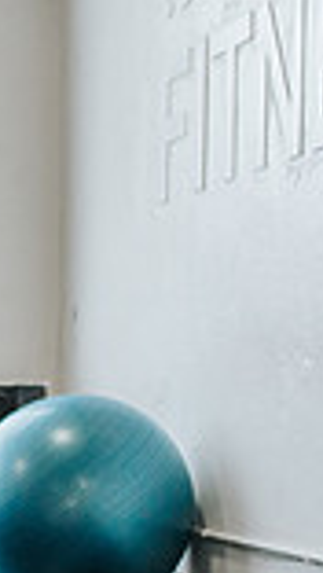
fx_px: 2157
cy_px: 592
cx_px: -367
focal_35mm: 142
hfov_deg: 8.1
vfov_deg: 14.8
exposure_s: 1/250
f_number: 3.2
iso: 800
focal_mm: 35
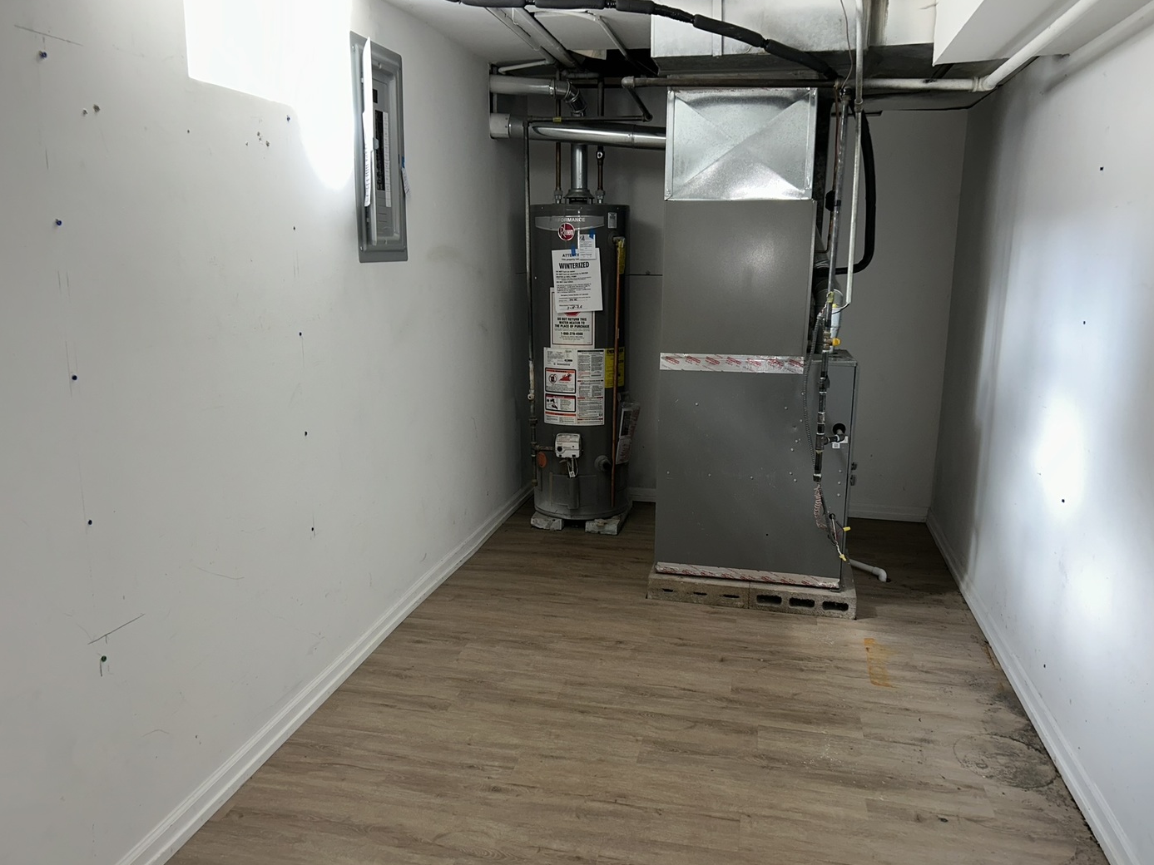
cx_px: 598
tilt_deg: -11.5
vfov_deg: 51.3
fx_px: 900
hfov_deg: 65.3
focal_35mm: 27
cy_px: 430
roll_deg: -0.4
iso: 64
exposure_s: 1/26
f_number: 1.5
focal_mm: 5.7
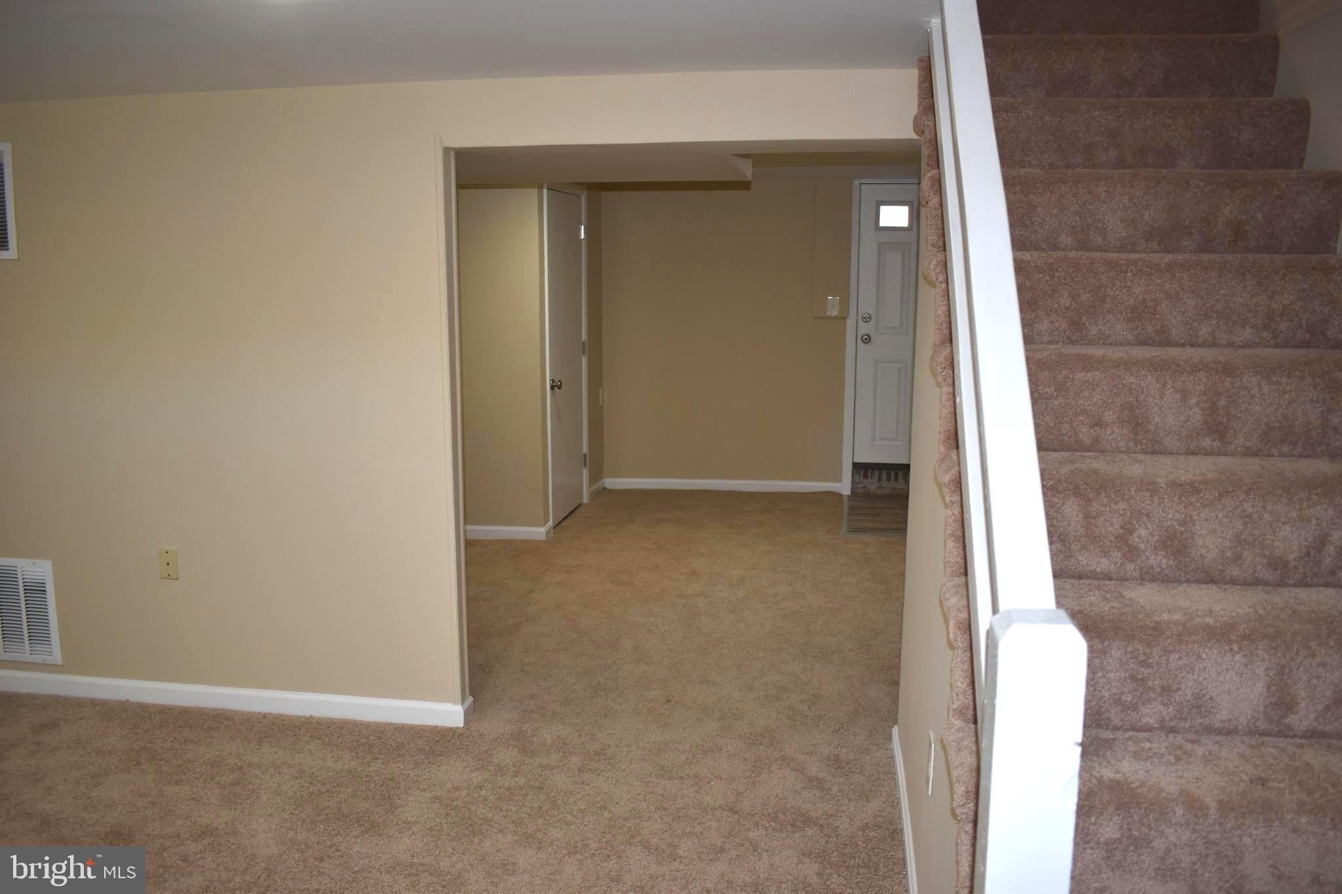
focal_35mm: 27
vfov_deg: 47.9
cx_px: 671
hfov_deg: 67.4
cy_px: 447
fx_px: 1006
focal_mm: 18
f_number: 3.8
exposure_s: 1/60
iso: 360
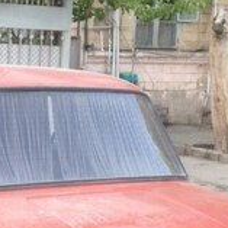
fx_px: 686
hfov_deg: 18.6
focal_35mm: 92
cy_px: 261
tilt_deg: -11.0
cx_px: 26
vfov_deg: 18.1
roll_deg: -1.9
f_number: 2.4
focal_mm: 4.12
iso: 64
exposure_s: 1/120
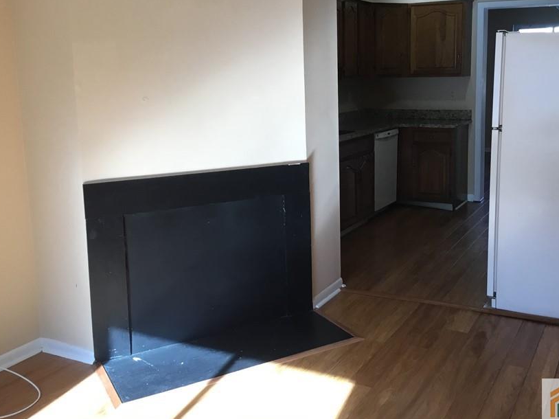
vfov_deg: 36.6
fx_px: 630
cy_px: 162
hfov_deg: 47.6
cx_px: 330
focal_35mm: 39
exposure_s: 1/40
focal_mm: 3.3
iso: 32
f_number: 2.4
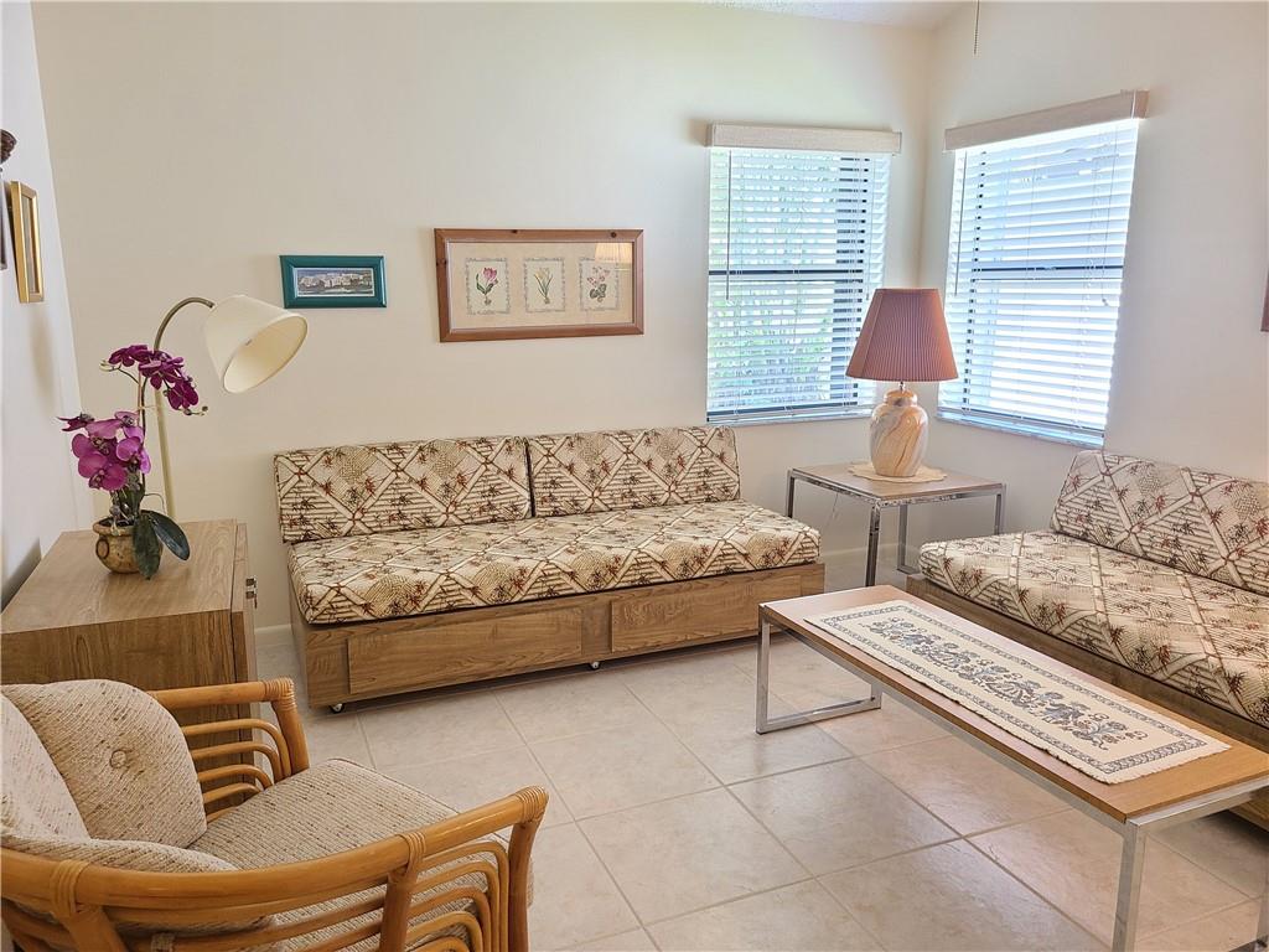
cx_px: 634
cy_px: 476
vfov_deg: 53.1
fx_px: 953
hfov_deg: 67.3
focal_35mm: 26
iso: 200
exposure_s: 1/60
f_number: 1.8
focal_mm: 5.4
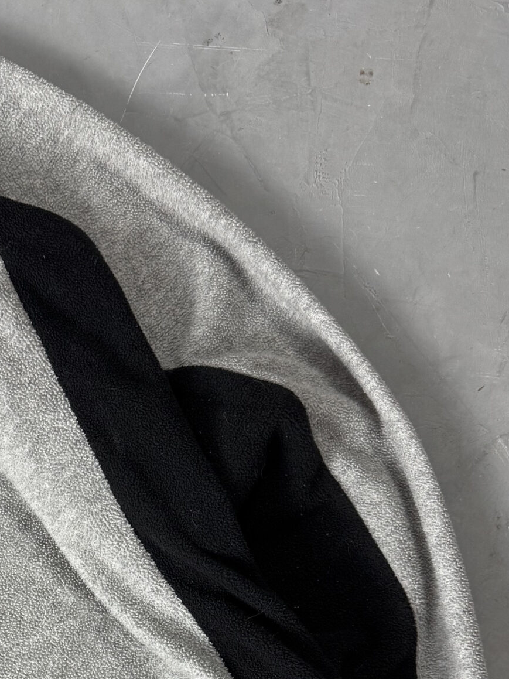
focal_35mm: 53
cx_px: 62
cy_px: 679
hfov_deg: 26.7
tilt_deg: -85.5
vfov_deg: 33.2
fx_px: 1039
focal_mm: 6.76
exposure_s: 1/60
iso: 160
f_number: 1.78
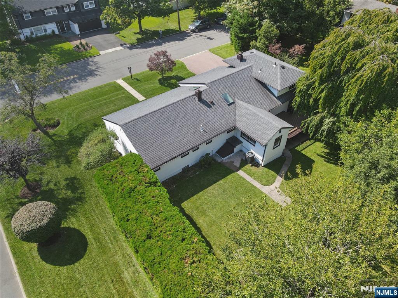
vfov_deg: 56.8
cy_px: 149
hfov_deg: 71.6
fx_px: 276
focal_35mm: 24
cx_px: 199
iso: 100
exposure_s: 1/180
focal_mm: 4.5
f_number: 2.8
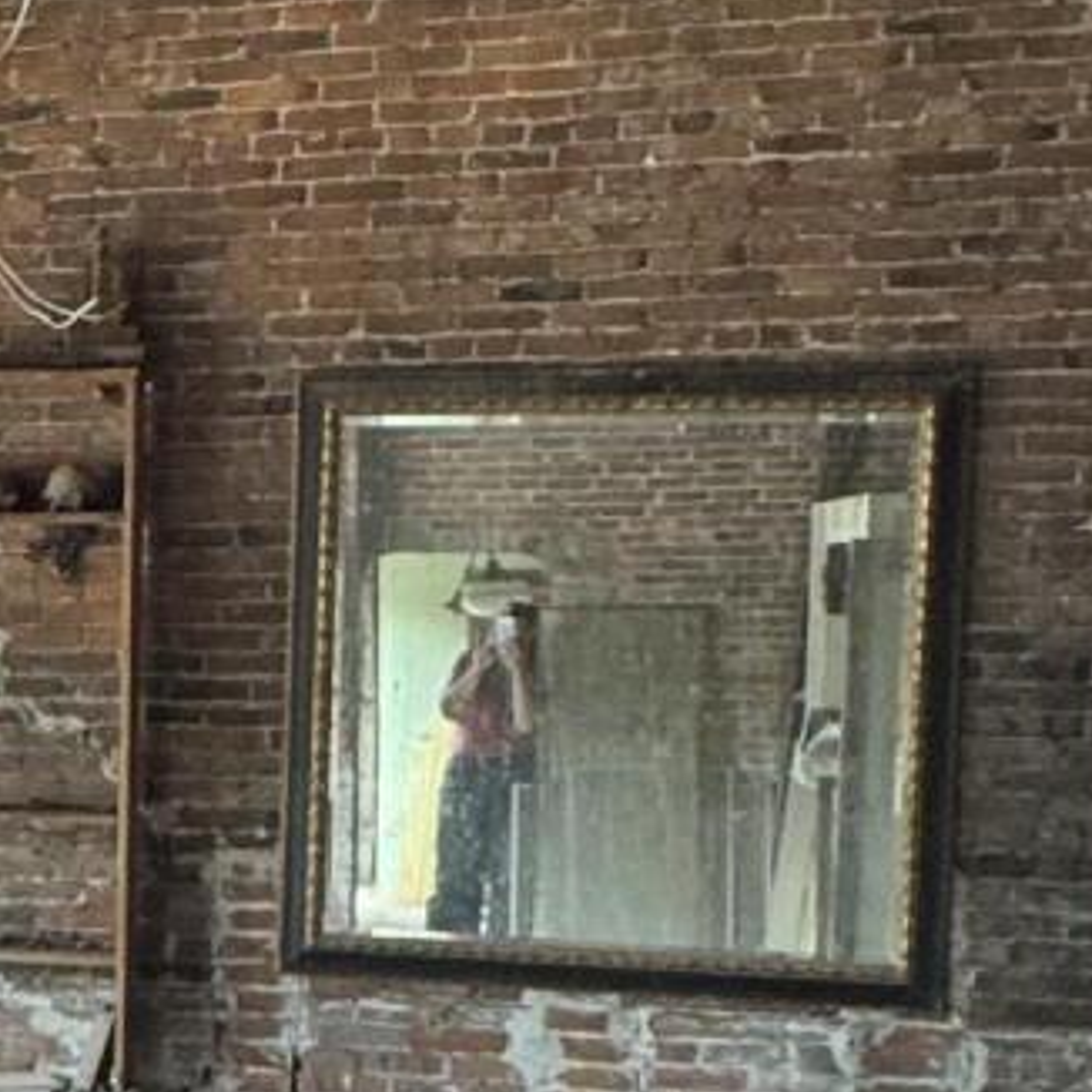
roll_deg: -0.2
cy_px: 757
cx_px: -492
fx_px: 2712
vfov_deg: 22.6
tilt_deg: -0.6
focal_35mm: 76
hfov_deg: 20.0
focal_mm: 2.22
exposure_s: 1/99
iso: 320
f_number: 2.2
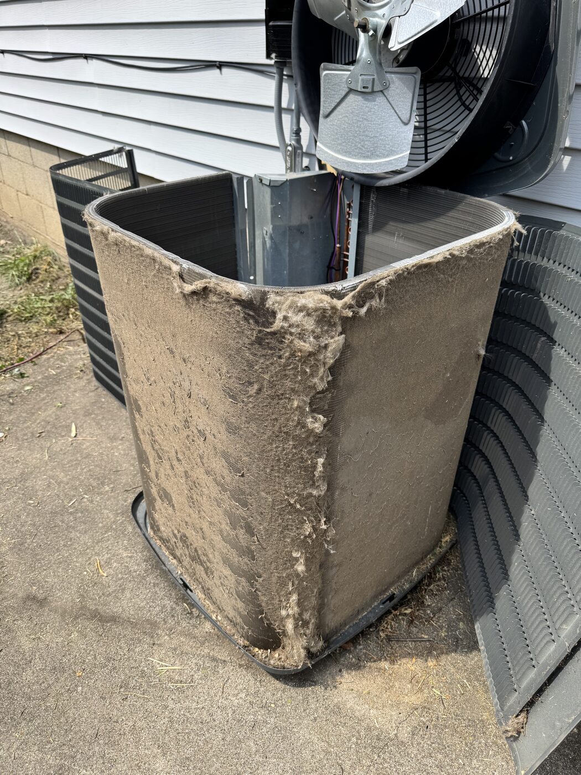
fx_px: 537
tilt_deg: -32.5
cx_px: 290
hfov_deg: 56.8
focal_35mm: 24
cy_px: 388
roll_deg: +0.5
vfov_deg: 71.6
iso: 80
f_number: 1.78
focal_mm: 6.76
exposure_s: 1/2833
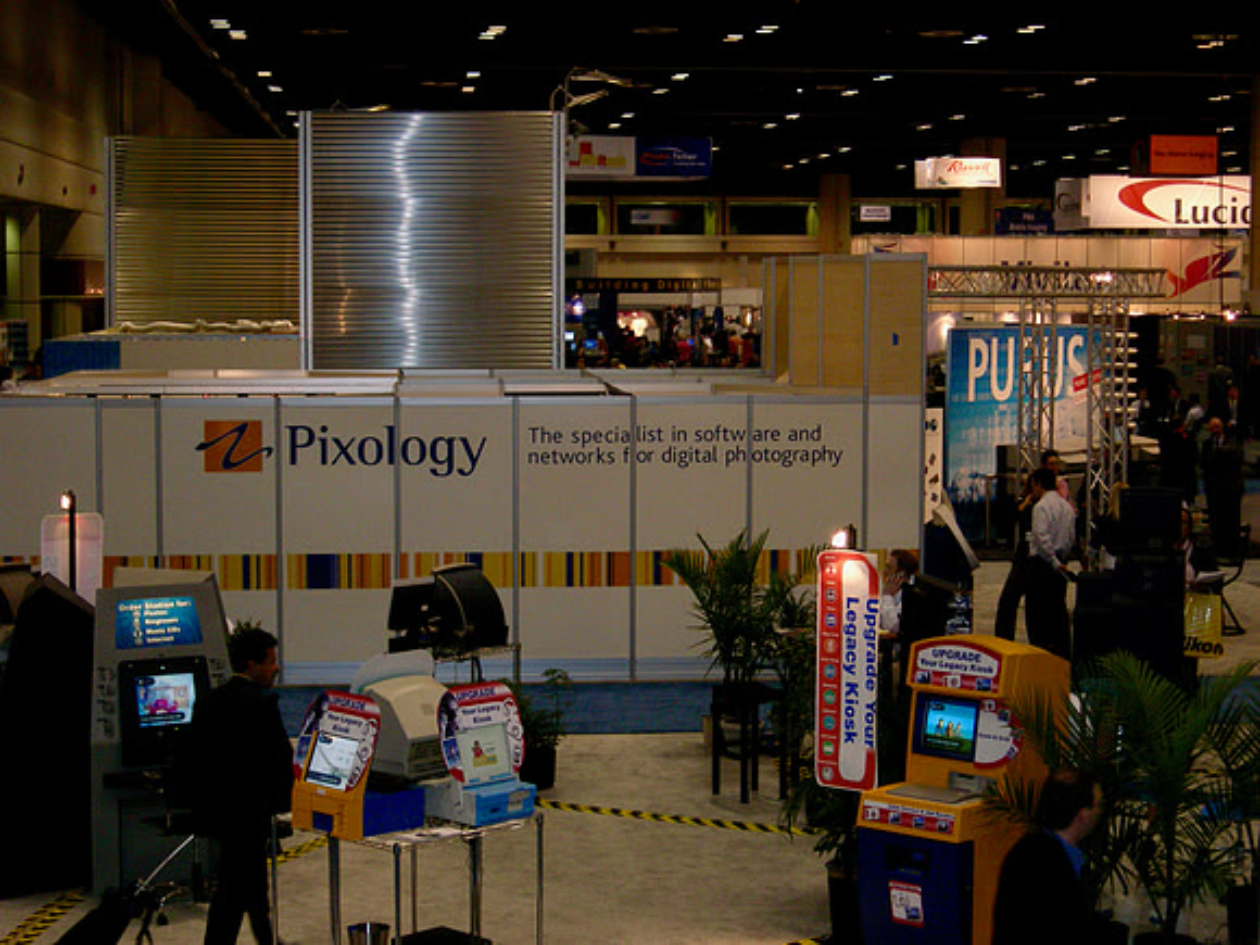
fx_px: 2621
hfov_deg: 27.0
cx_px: 630
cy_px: 472
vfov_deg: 20.4
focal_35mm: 72
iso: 200
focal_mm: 14.9
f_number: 3.7
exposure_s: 1/60.1
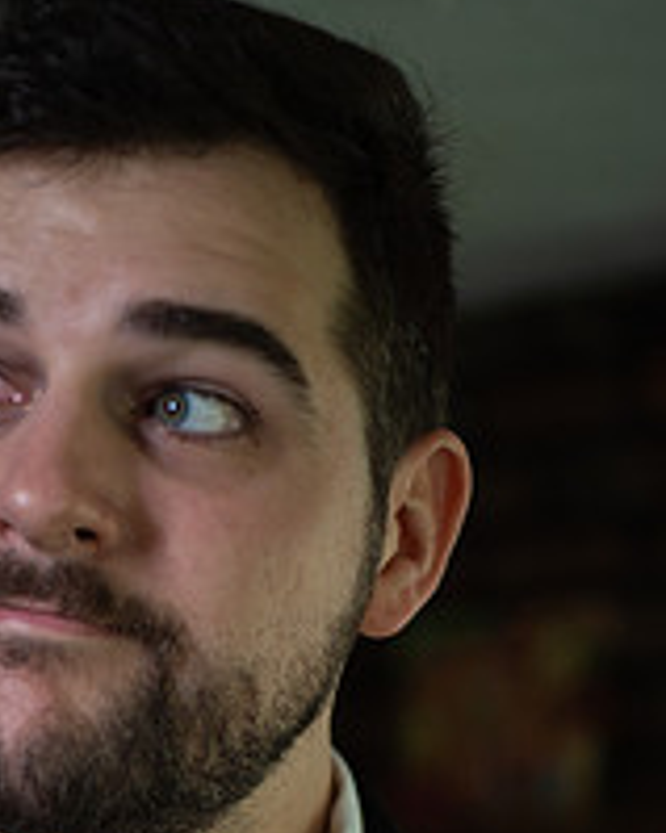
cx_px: 119
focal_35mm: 127
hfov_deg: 12.1
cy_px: 929
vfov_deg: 14.8
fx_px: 3132
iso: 1000
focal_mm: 60
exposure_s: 1/250
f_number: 3.2
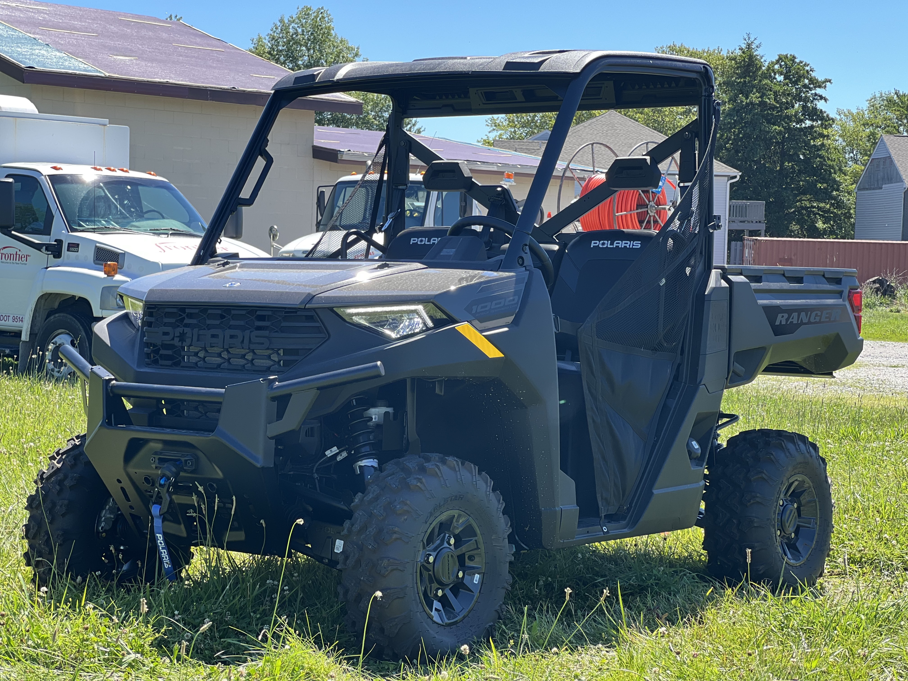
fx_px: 2020
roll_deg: -1.7
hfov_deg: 25.3
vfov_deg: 19.1
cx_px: 454
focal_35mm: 77
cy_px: 340
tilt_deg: -1.6
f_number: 2.8
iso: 20
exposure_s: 1/128
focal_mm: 9
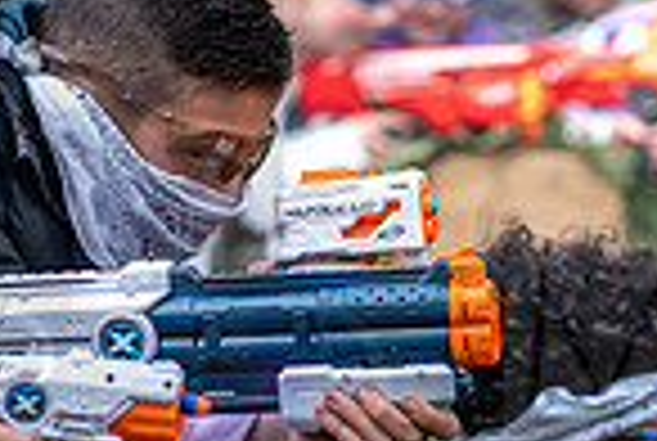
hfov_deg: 6.3
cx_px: 387
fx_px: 5925
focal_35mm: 324
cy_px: 319
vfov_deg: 4.3
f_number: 2.8
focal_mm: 76
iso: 100
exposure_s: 1/250
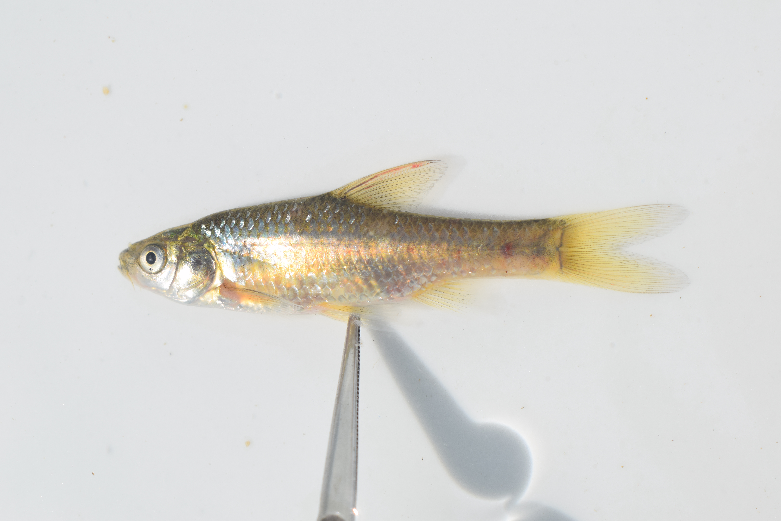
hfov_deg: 24.6
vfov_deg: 16.6
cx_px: 390
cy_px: 260
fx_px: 1790
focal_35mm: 82
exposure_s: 1/640
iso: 200
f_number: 13
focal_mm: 55
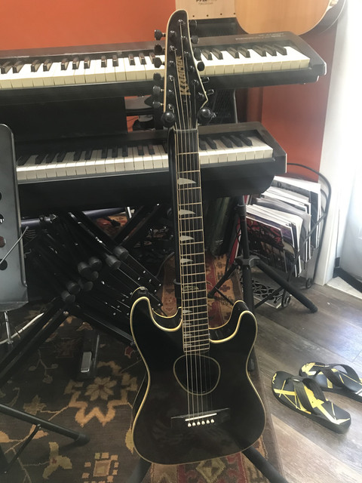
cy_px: 242
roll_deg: +3.8
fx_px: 390
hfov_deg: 49.7
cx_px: 181
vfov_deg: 63.4
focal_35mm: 28
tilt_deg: -27.7
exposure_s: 1/15
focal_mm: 3.99
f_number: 1.8
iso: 80
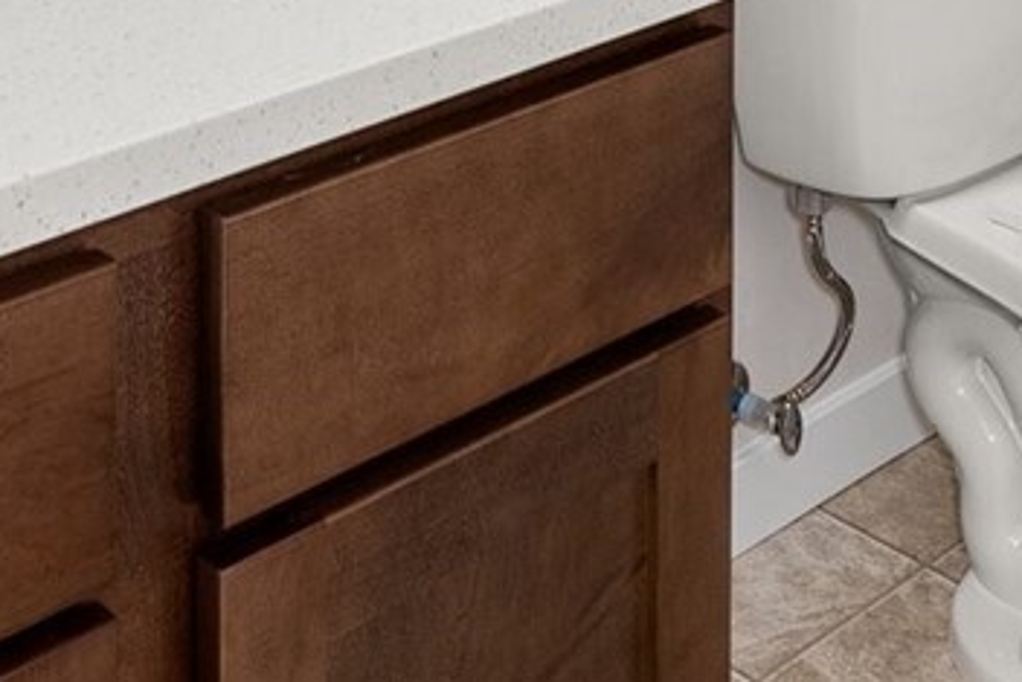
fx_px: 2187
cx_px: 708
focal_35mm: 77
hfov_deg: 26.1
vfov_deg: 14.4
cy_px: -723
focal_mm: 16
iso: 500
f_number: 8
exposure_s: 1/3
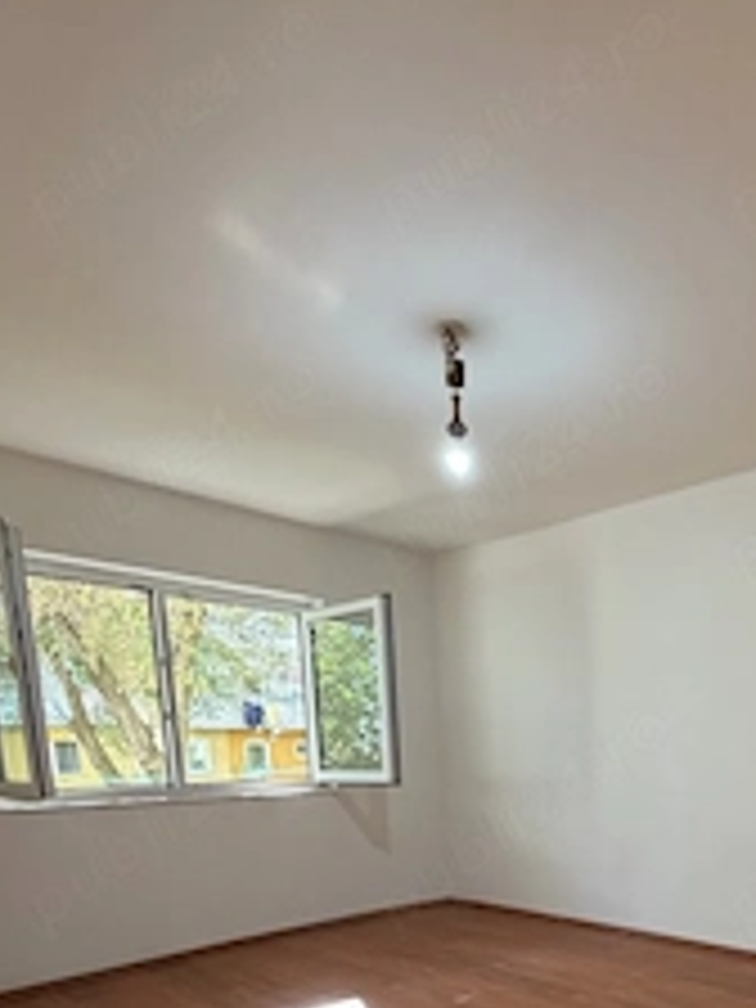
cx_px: 612
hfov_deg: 51.2
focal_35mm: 25
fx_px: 728
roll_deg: +0.7
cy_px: 873
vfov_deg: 60.7
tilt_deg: -8.9
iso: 250
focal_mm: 2.22
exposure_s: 1/100
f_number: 2.2
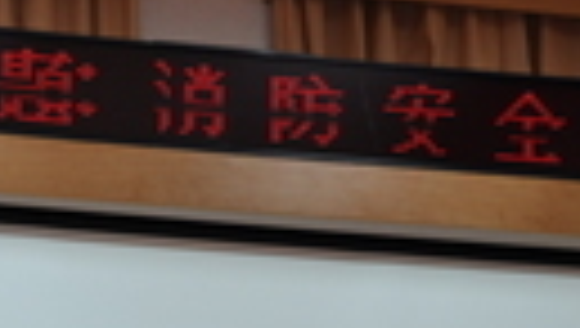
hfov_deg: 14.3
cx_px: -85
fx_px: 2249
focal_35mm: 146
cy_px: 562
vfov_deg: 8.1
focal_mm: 30
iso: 200
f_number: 4.2
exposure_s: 1/60
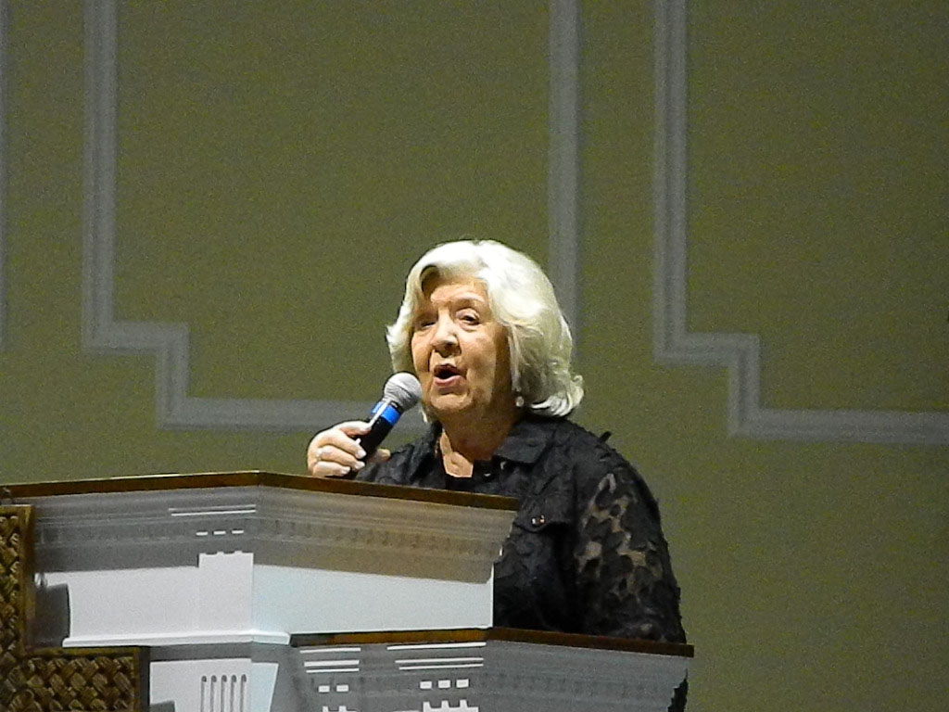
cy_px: 356
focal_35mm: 395
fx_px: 10829
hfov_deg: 5.0
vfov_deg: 3.8
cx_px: 474
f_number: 5.7
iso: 1600
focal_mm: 71.2
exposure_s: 1/60
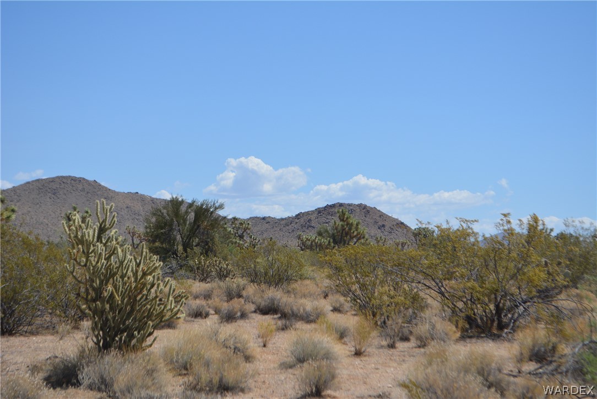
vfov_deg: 16.6
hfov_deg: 24.6
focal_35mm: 82
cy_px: 200
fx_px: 1369
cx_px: 298
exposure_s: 1/2000
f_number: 7.1
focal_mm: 55
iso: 400
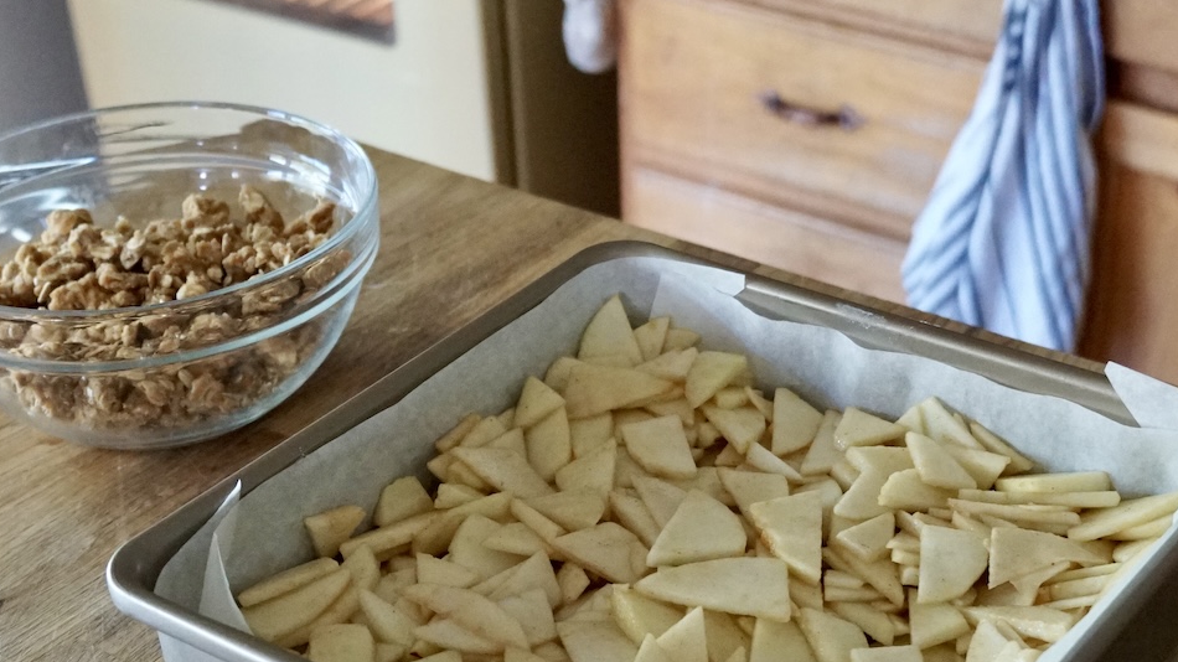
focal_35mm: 49
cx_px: 606
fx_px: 1521
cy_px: 519
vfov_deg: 24.2
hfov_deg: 42.3
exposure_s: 1/160
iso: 4000
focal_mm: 23
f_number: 4
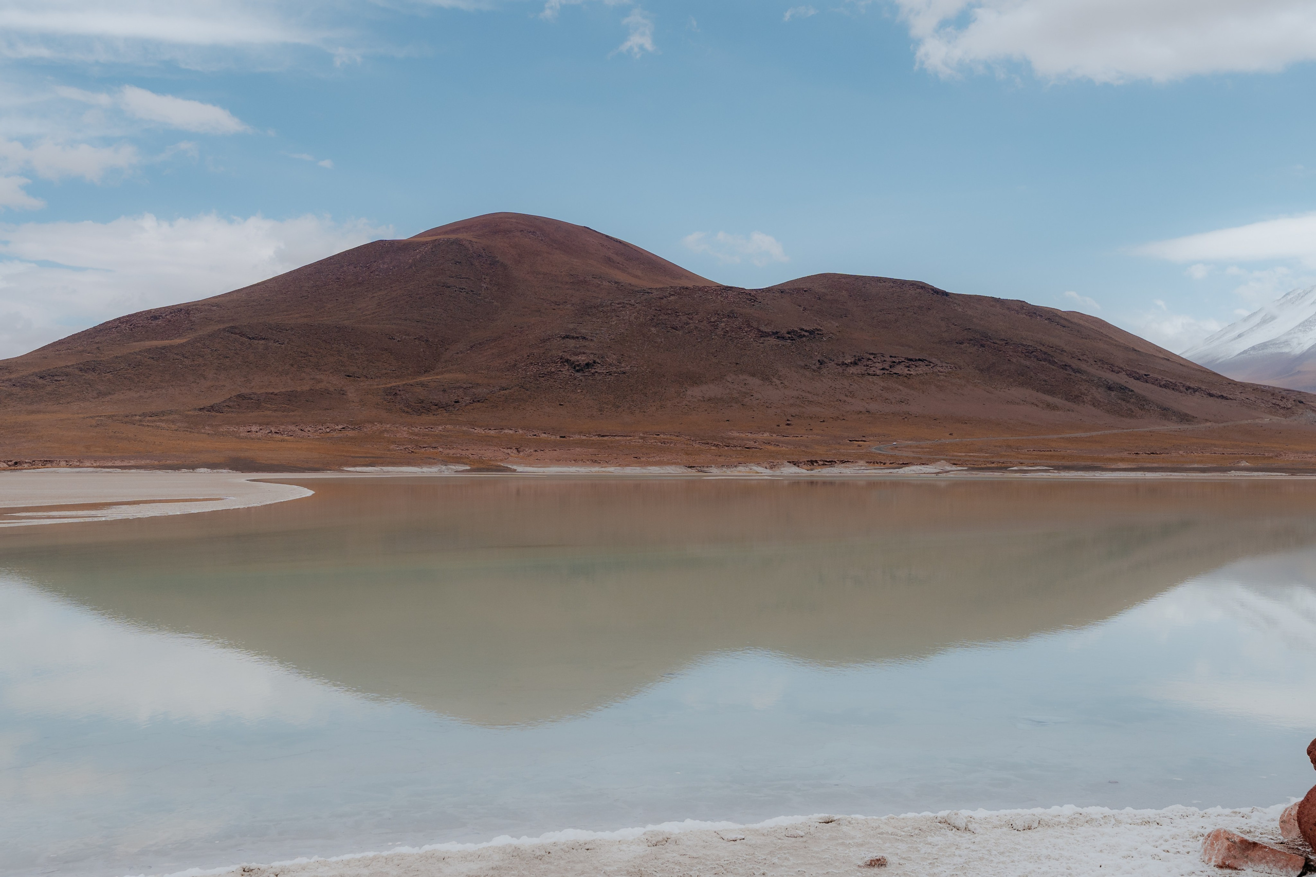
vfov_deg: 35.0
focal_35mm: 38
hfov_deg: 50.6
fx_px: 1392
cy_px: 429
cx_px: 660
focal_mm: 24
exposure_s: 1/1600
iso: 160
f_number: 4.5
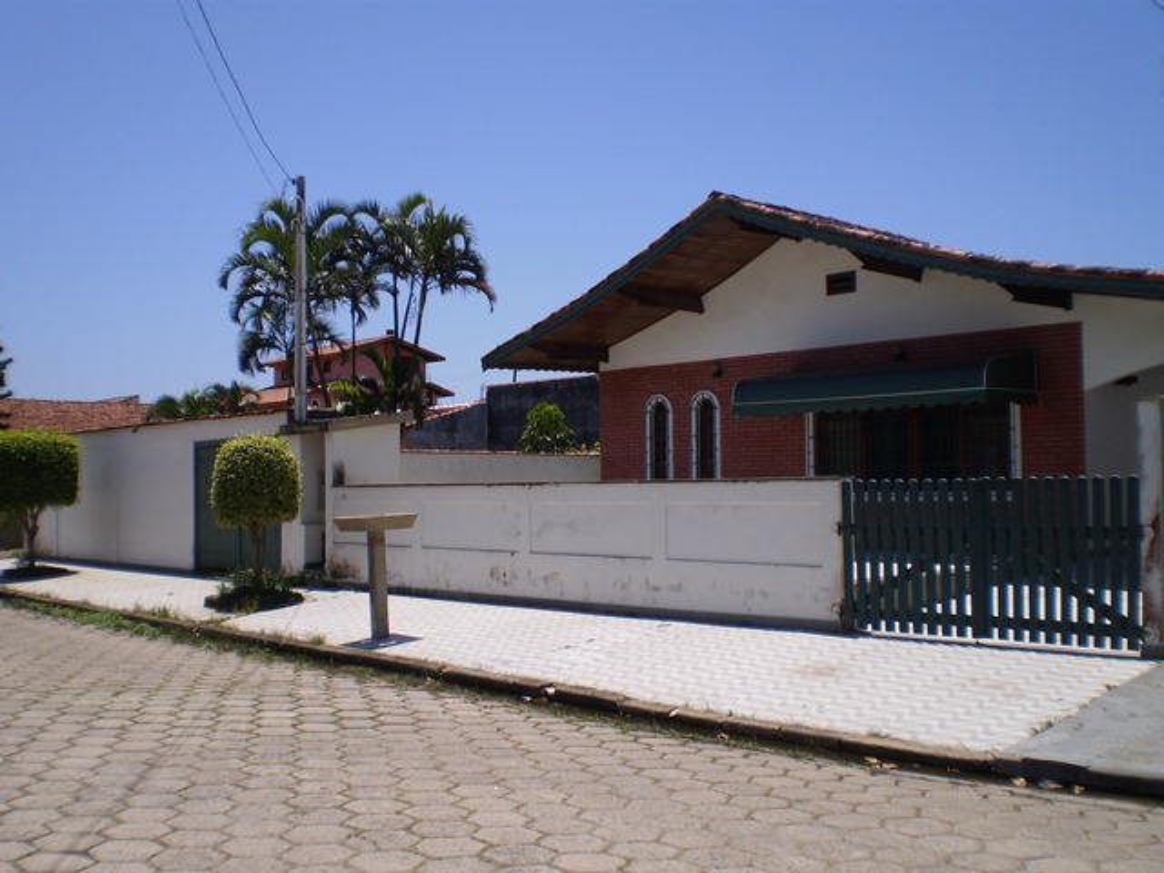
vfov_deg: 39.7
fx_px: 1211
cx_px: 582
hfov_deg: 51.4
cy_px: 436
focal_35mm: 36
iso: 64
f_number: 4.6
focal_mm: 6.3
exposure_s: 1/1250
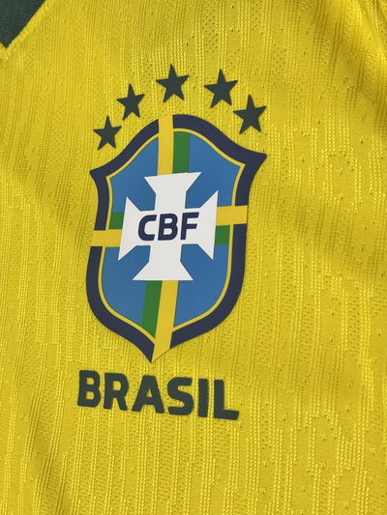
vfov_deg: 36.8
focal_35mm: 52
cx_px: 194
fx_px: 775
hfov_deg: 28.0
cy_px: 258
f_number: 1.6
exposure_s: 1/33
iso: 100
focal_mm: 5.96
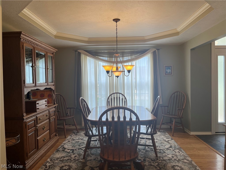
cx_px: 113
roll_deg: +0.5
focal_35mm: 26
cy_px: 85
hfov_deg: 67.3
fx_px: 170
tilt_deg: -1.4
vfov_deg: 53.1
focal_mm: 5.1
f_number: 1.6
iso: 40
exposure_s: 1/134
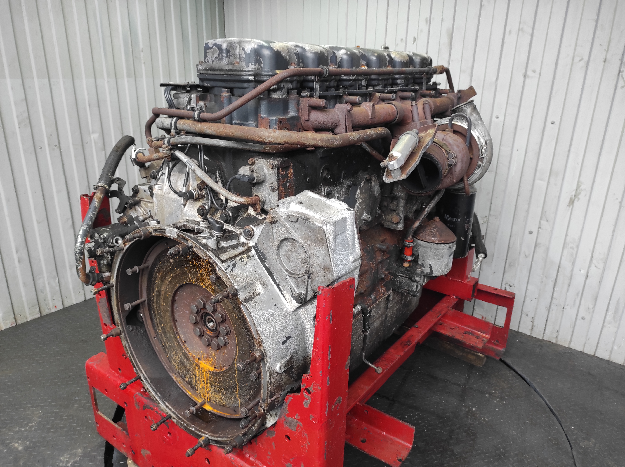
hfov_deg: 69.4
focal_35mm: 25
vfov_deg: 54.8
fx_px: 451
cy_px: 234
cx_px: 312
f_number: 1.89
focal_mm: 5.43
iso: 145
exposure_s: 1/50
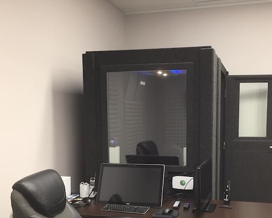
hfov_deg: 45.4
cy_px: 143
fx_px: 322
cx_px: 171
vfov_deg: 37.0
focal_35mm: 40
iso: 64
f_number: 2.2
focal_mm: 4.15
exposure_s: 1/30
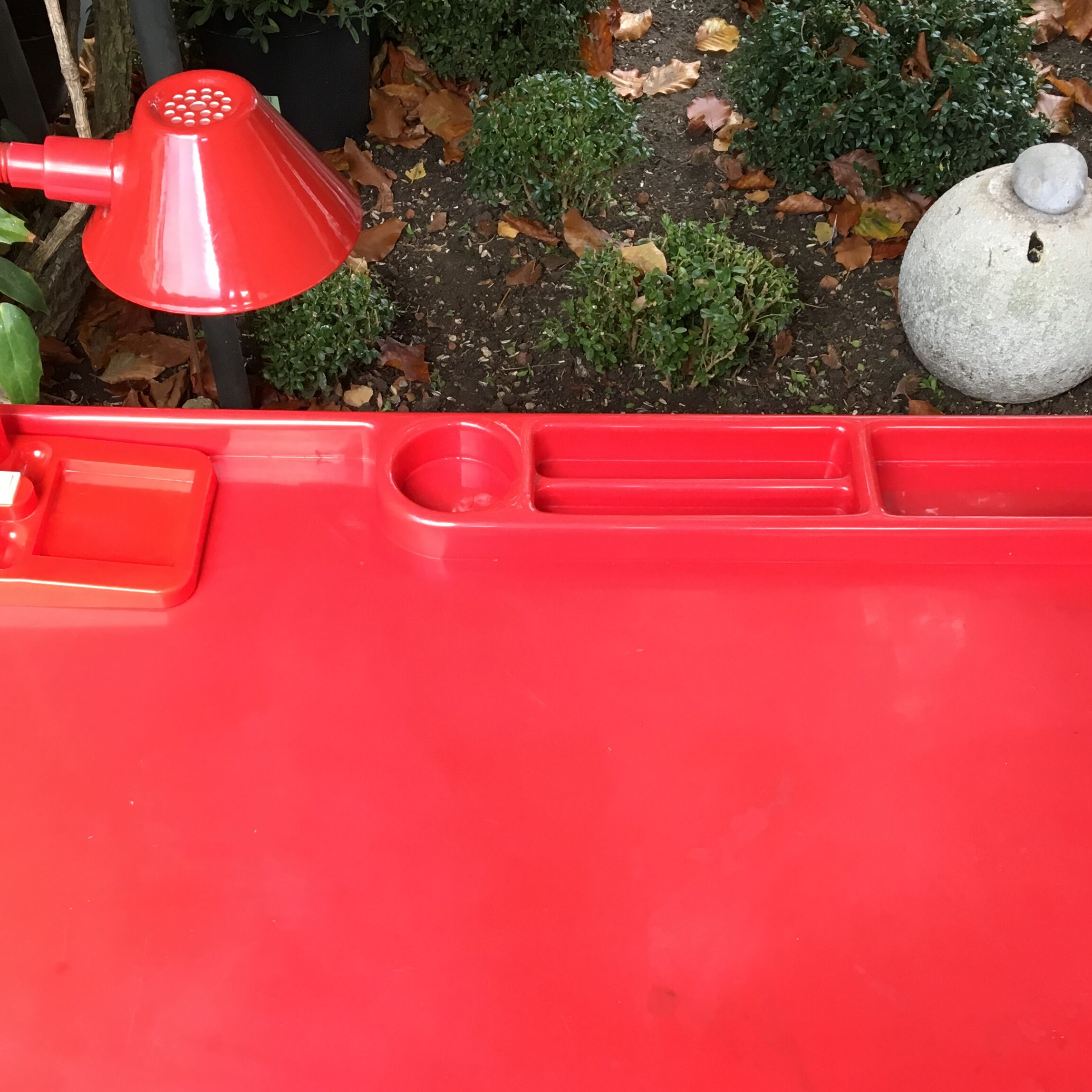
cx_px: 539
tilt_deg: -50.7
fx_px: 1606
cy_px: 695
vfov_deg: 37.3
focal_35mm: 45
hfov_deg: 37.6
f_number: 2.2
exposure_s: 1/33
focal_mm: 4.15
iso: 40
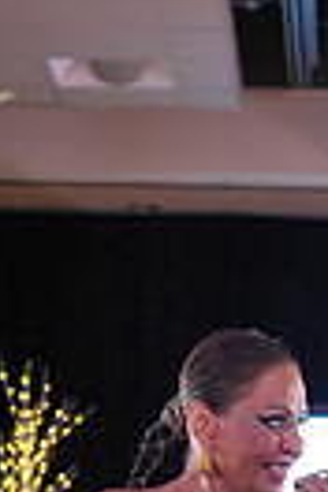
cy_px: 865
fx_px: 2993
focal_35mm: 219
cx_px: 468
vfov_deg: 9.0
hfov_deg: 6.2
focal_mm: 50
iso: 2500
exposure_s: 1/400
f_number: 4
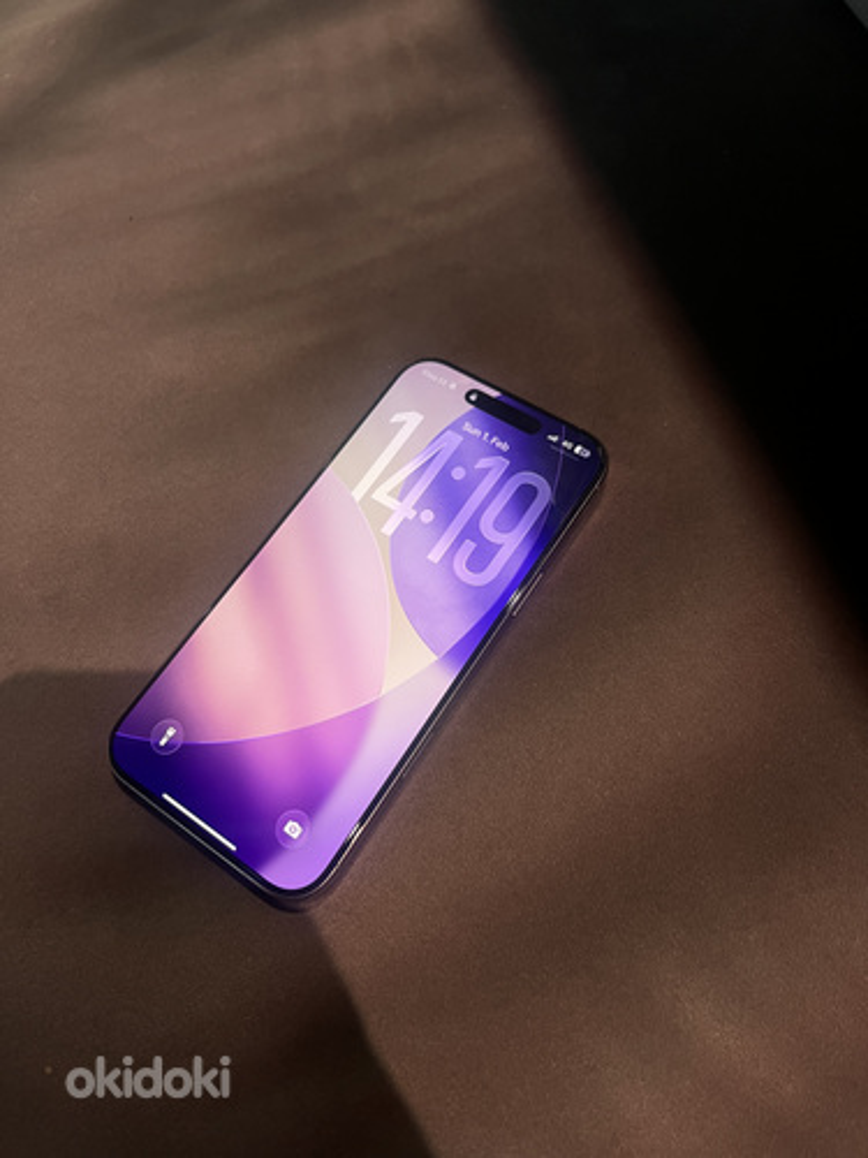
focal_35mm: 26
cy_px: 579
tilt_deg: -65.6
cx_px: 434
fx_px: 869
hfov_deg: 53.1
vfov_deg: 67.3
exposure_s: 1/50
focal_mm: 5.7
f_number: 1.5
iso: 125
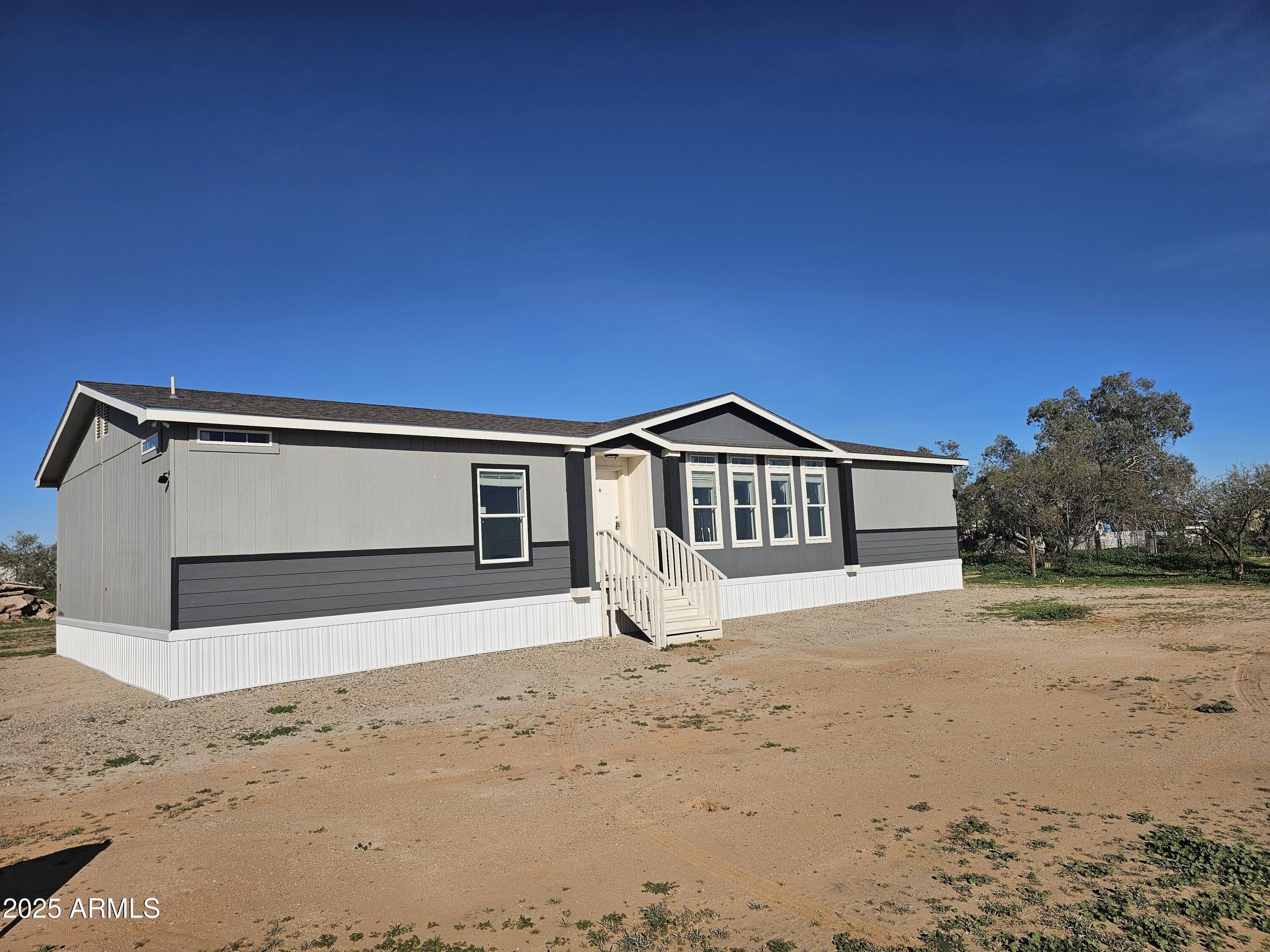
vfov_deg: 58.9
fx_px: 844
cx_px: 635
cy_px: 476
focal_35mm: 23
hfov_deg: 73.9
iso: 10
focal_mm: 6.3
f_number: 1.7
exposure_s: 1/1957
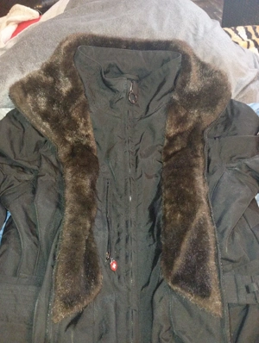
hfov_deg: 49.9
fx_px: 278
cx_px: 130
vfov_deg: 63.4
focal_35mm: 28
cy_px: 172
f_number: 1.8
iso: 1636
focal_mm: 4.22
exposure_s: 1/16.7
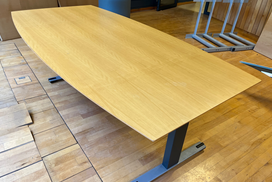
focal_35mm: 28
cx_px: 136
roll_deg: -5.5
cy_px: 99
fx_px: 212
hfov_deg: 65.5
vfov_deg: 46.3
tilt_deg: -34.1
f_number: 1.6
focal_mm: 5.1
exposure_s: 1/122
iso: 100
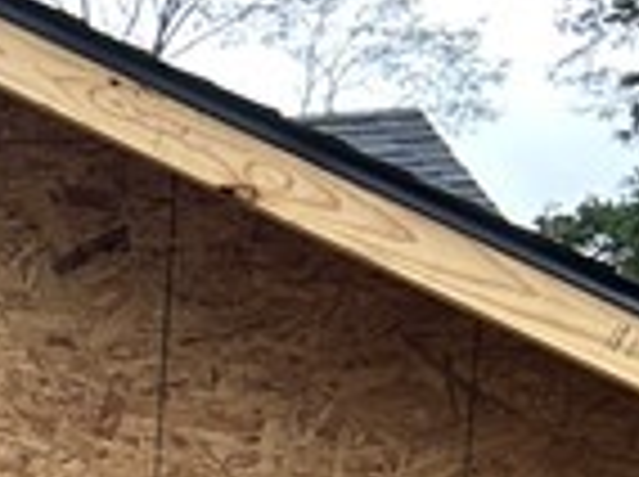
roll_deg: -0.3
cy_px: 1458
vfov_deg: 7.0
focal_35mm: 188
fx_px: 3465
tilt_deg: -9.5
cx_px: -1143
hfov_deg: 9.0
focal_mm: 5.7
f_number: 1.5
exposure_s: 1/404
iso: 50
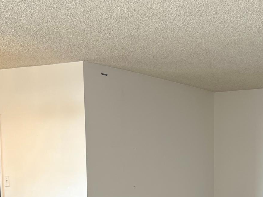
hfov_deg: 30.3
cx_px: 238
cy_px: 211
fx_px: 464
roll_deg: -2.2
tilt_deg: -6.9
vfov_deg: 22.8
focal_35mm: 61
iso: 50
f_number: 1.5
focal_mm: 5.7
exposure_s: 1/121
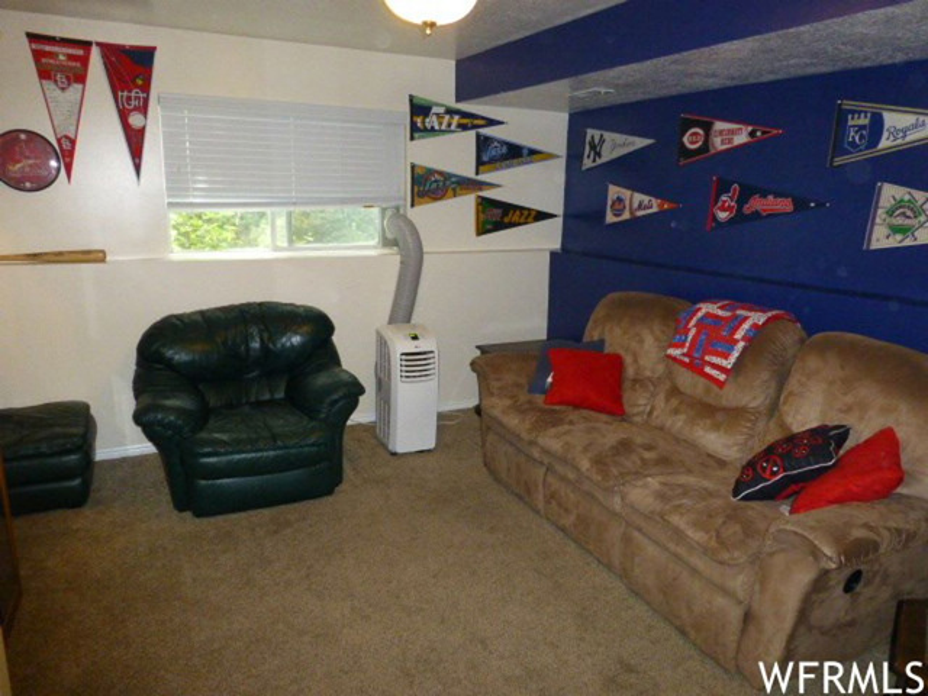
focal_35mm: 24
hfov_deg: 71.6
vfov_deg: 56.8
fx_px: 643
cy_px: 348
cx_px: 464
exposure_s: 1/50
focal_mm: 4.3
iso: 800
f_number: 3.3
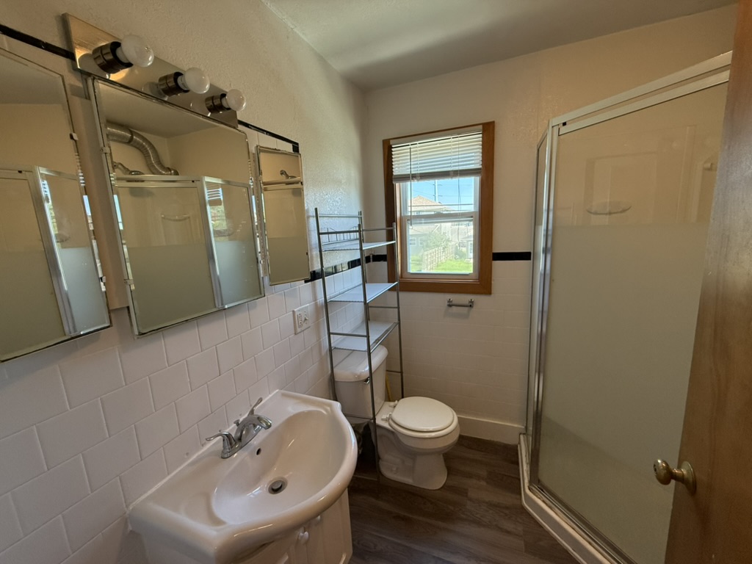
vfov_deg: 85.7
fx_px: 304
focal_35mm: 14
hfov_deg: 102.1
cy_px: 282
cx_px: 376
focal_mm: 2.22
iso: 160
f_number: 2.2
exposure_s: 1/120
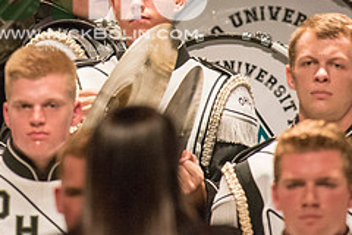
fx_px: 14177
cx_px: 97
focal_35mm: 1450
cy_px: -18
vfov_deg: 0.9
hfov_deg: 1.4
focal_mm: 600
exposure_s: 1/320
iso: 4000
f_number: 5.6
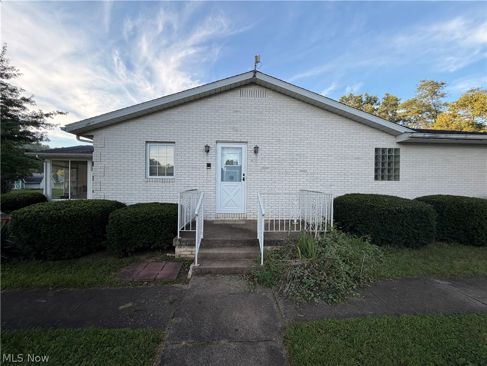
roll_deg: -1.2
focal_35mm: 14
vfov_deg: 85.7
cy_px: 183
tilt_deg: -0.4
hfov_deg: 102.1
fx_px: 197
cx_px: 244
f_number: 2.2
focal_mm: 2.22
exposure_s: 1/282
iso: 50
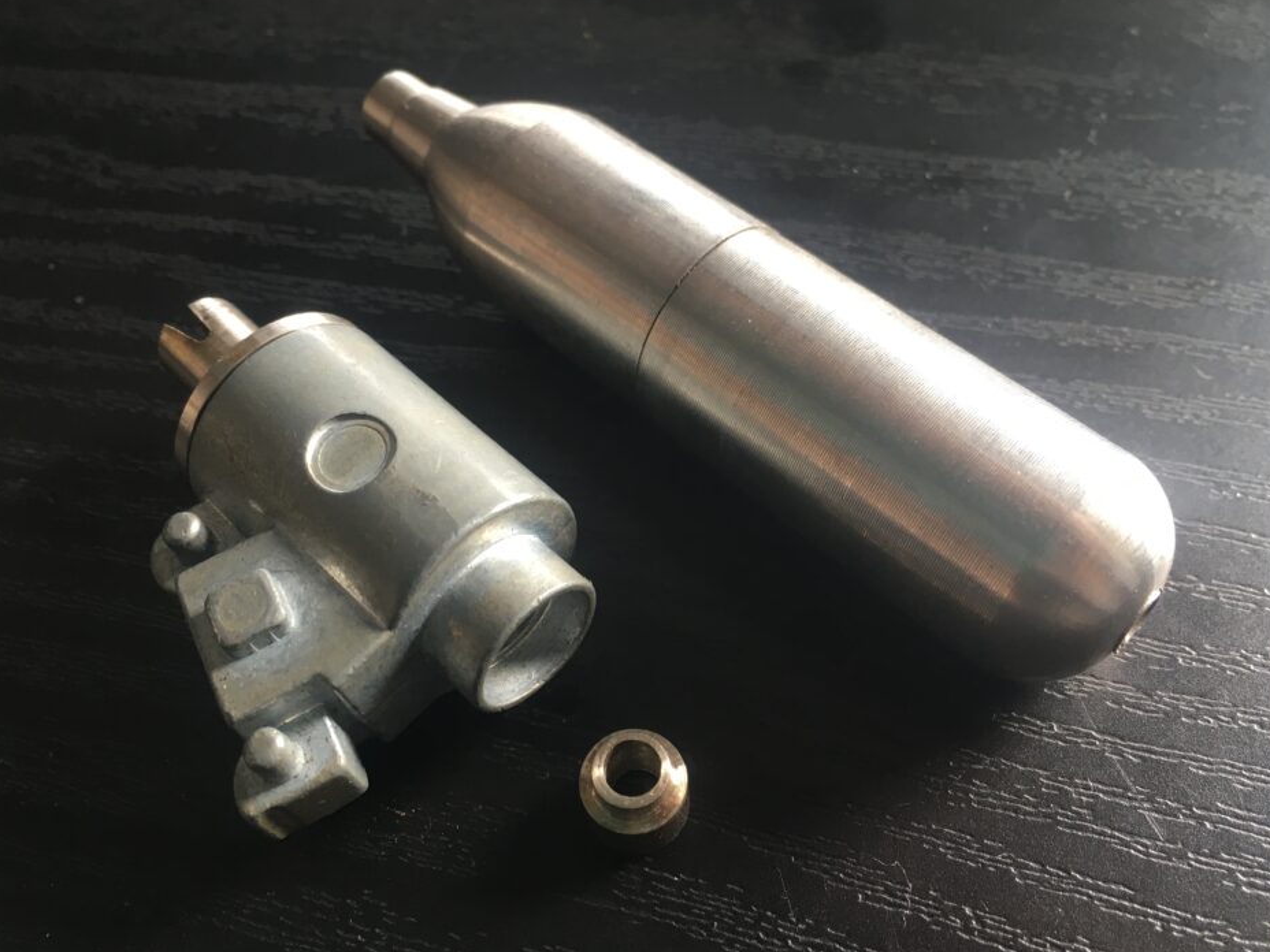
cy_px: 462
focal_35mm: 32
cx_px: 628
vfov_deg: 44.2
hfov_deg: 56.8
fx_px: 1174
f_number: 2.2
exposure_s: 1/30
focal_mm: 4.15
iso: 50
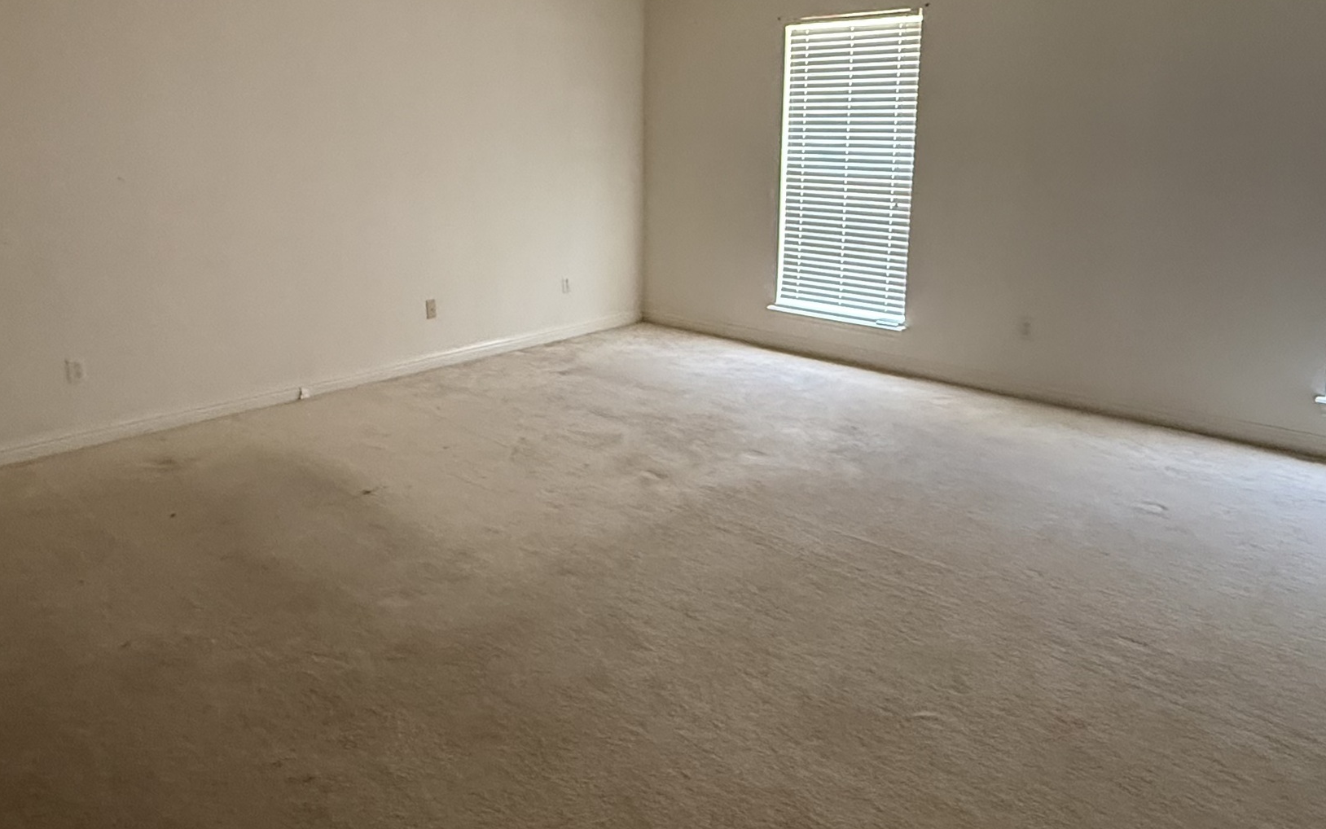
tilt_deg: -11.0
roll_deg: +0.2
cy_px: 305
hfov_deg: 66.2
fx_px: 1012
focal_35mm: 28
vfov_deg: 44.2
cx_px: 575
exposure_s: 1/60
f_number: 2.2
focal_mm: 2.22
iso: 640
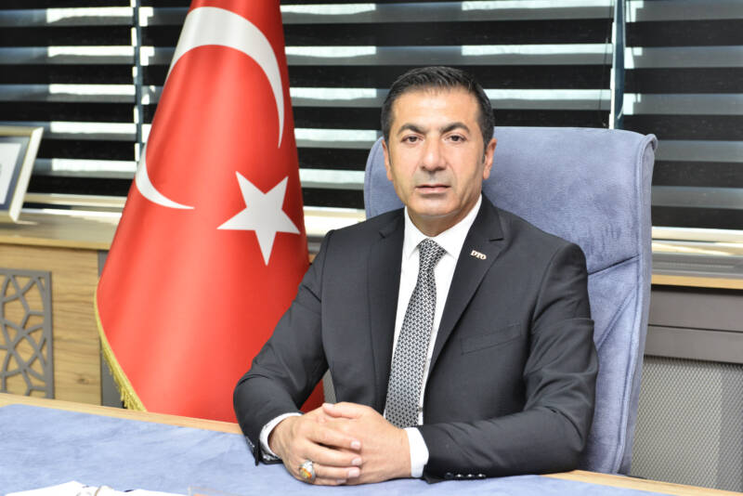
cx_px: 372
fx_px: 1280
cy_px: 248
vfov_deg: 21.9
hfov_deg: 32.4
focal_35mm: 62
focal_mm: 62
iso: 1600
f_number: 6.3
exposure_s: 1/60
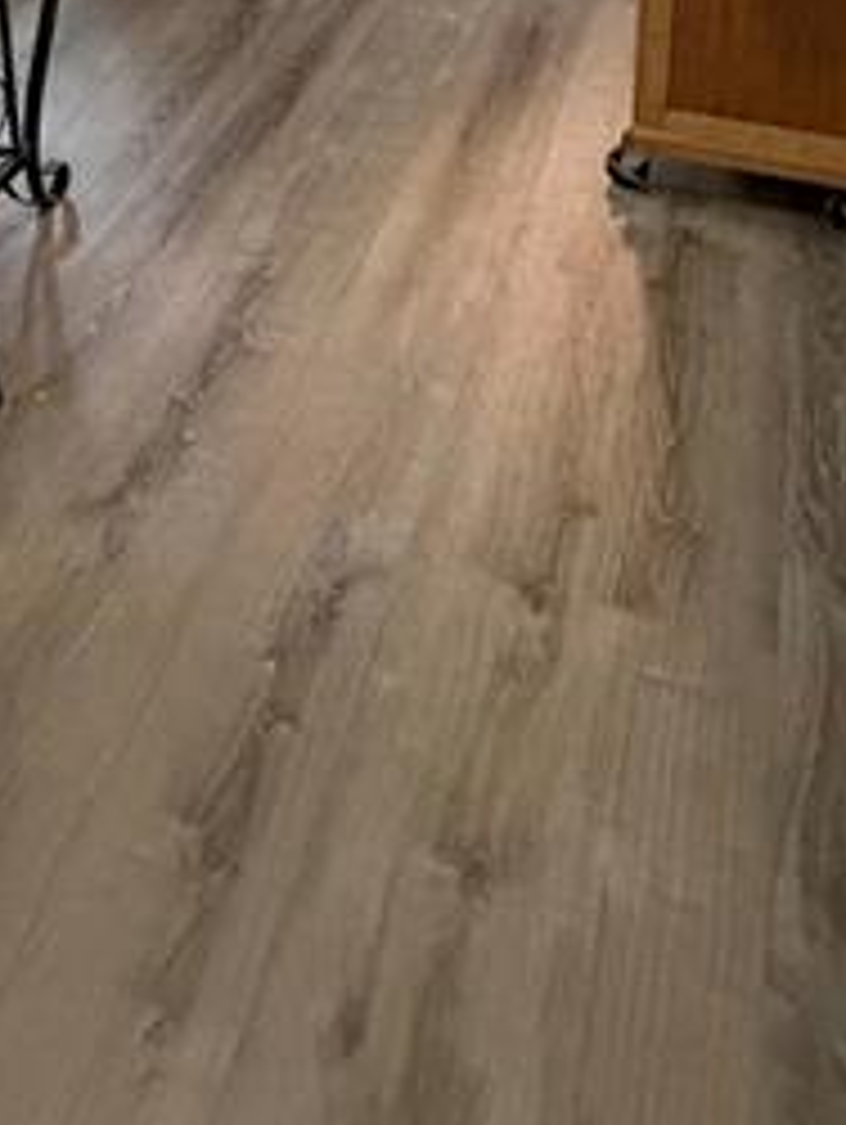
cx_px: 274
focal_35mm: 43
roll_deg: +1.8
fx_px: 1399
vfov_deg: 34.6
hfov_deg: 33.3
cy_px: -238
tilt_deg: -17.1
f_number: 2.2
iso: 800
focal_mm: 2.22
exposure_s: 1/60
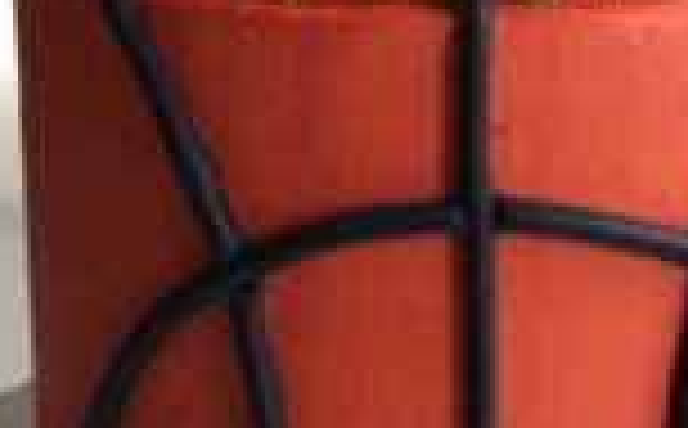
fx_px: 3706
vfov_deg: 6.5
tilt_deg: -10.5
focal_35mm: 198
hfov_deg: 10.6
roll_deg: +1.6
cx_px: 425
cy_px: -126
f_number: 2.8
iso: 125
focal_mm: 6.6
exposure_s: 1/60
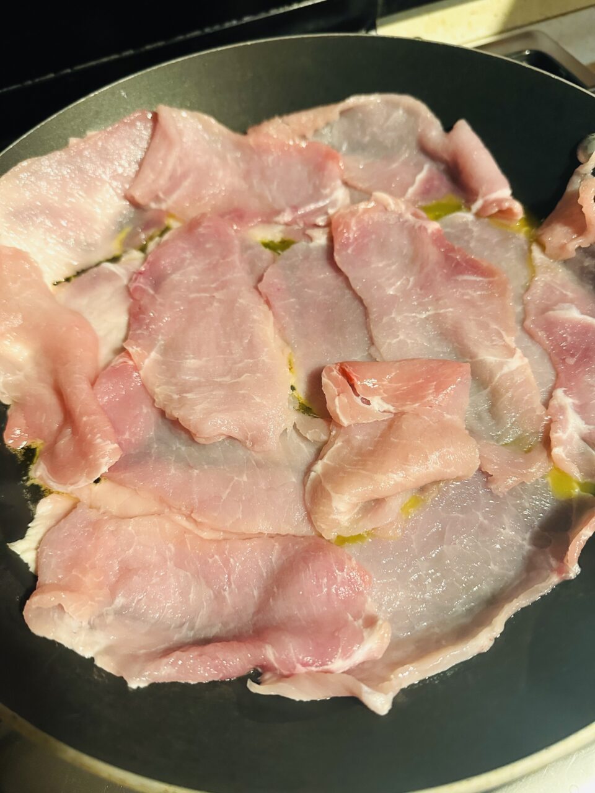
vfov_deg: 71.6
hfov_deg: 56.8
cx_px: 298
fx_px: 550
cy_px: 396
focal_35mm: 24
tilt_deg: -59.0
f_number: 1.78
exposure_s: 1/60
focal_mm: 6.86
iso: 500
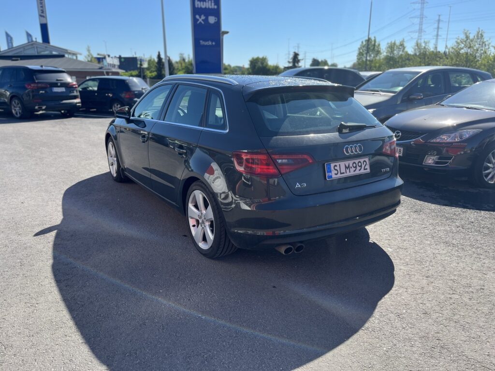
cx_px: 248
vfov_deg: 53.1
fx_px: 372
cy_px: 186
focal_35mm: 26
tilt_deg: -16.7
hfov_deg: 67.3
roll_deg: +0.8
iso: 50
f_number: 1.6
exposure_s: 1/1748
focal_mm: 5.1
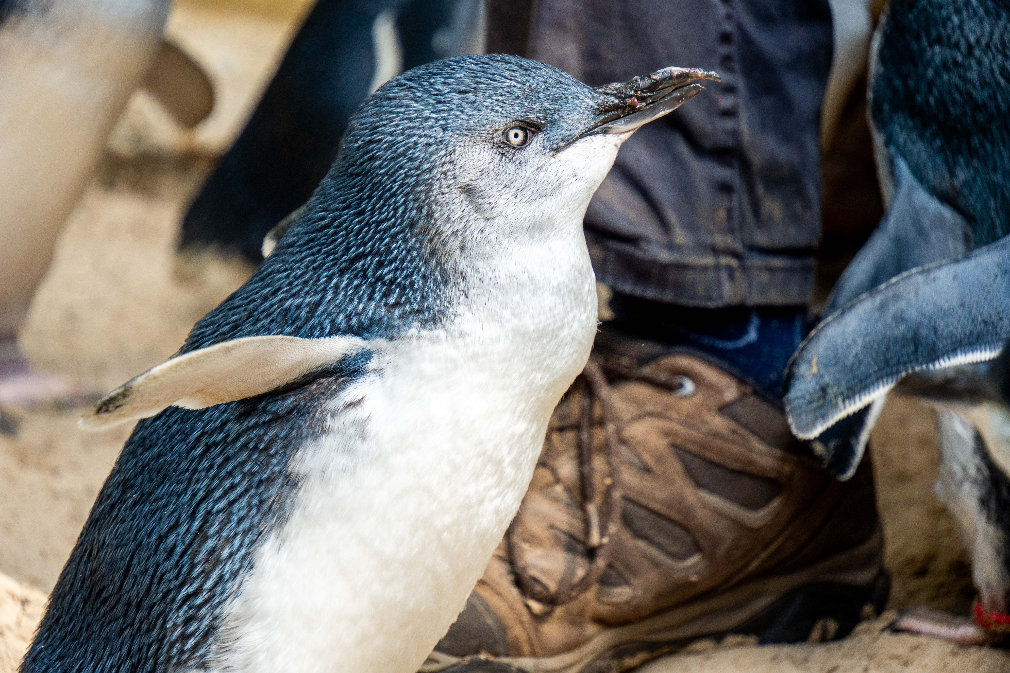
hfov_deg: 8.2
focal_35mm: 250
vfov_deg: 5.5
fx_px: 7027
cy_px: 336
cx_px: 505
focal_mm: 167
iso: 640
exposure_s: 1/320
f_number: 6.3
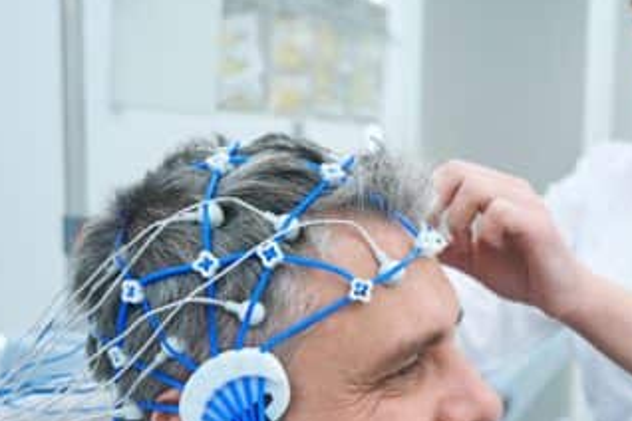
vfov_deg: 23.3
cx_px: 529
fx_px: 1018
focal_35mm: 58
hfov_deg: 33.2
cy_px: 274
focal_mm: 24
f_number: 2.8
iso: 800
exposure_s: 1/250
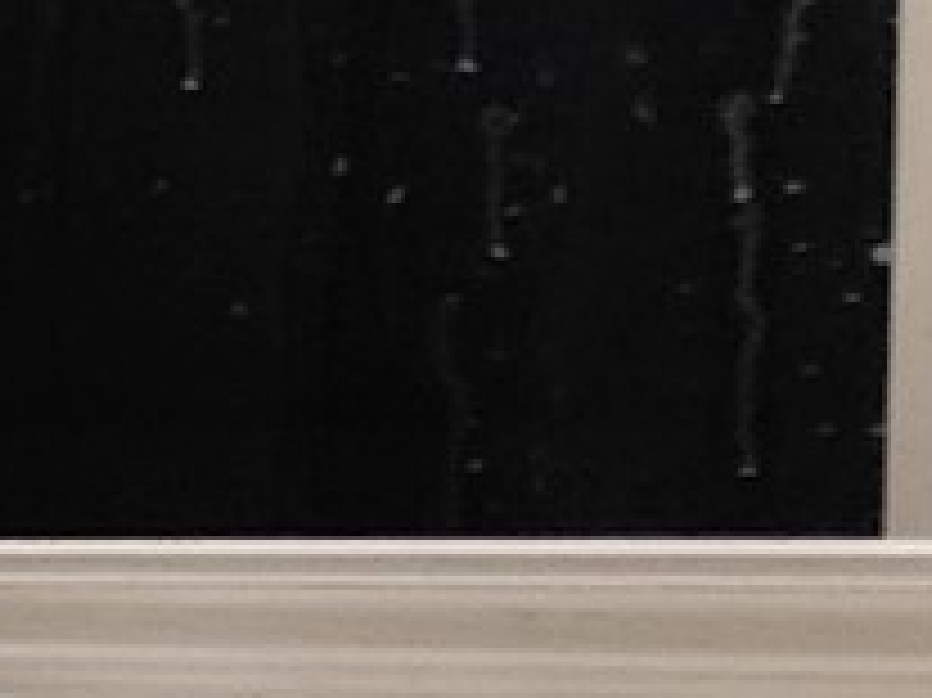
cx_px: -2652
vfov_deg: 8.2
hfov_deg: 7.8
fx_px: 4790
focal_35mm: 178
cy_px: 851
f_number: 1.8
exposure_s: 1/120
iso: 160
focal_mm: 6.4
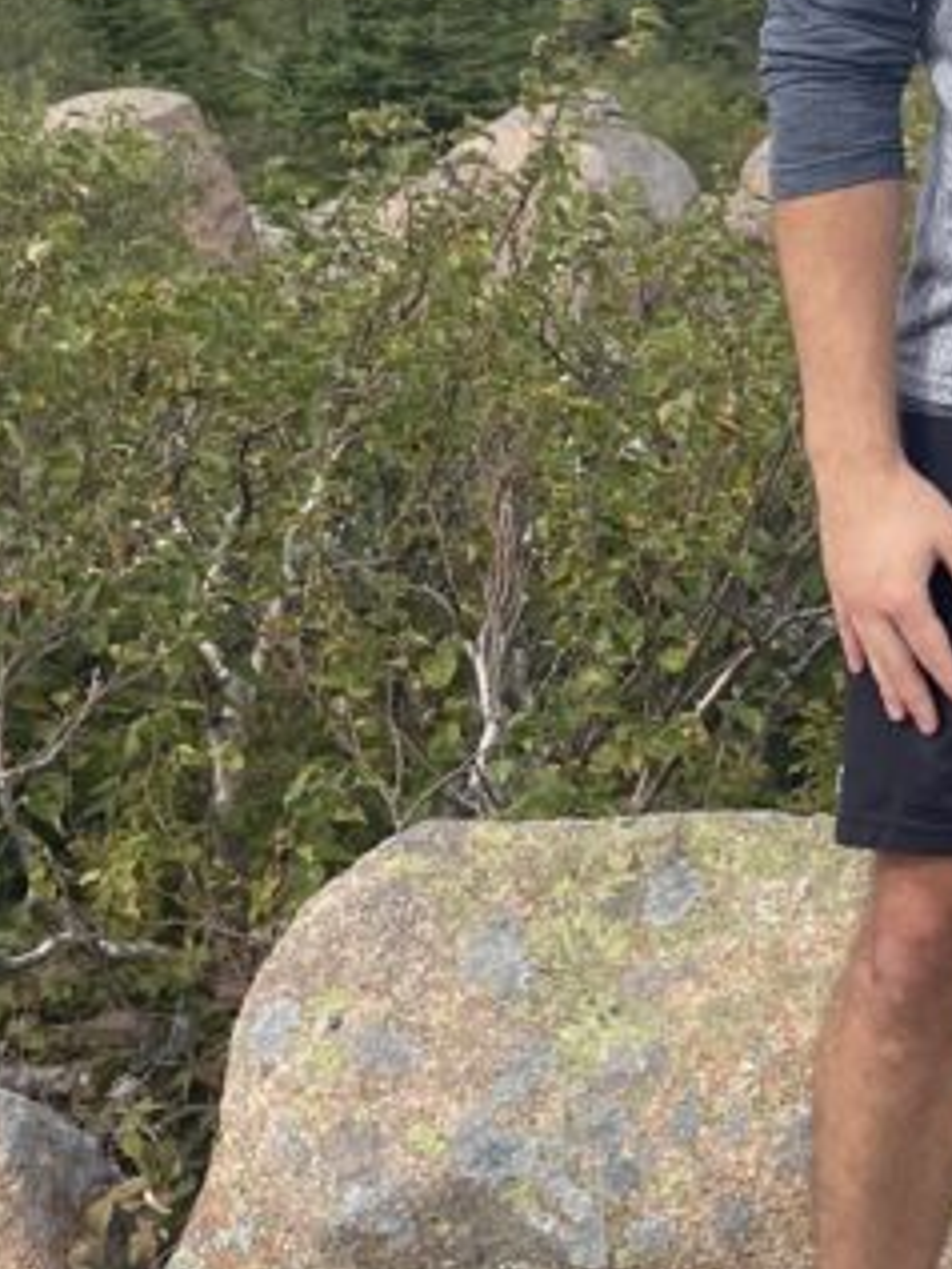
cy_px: -192
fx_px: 3078
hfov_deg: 16.0
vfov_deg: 21.8
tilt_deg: -9.6
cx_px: 1452
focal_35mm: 84
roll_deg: +1.2
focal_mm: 4.2
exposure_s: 1/4132
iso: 32
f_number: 1.6
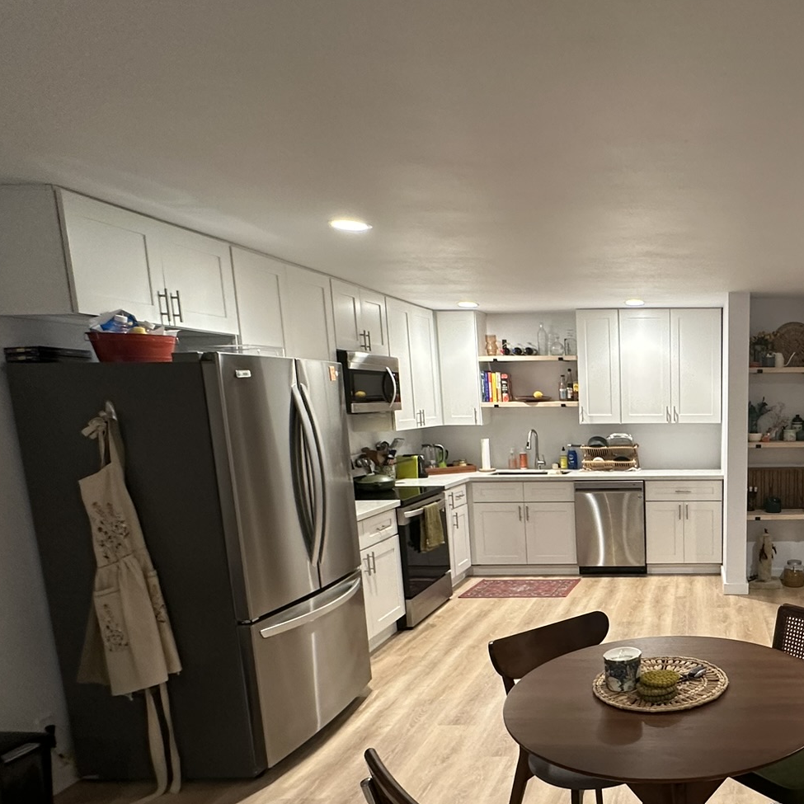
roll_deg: +0.2
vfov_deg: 60.0
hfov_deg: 54.5
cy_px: 512
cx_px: 697
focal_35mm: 26
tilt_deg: -9.3
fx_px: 683
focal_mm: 2.22
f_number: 2.2
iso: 200
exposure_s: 1/60
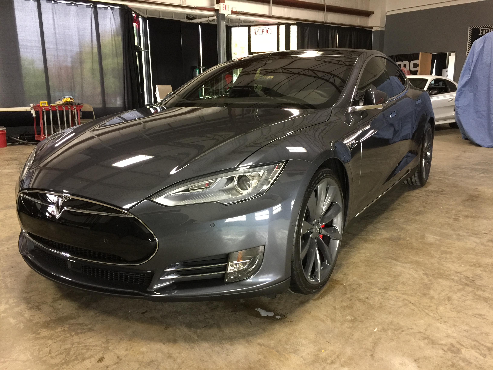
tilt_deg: -14.1
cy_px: 185
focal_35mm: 29
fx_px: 413
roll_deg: +0.0
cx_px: 246
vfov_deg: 48.2
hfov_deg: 61.7
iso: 100
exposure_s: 1/15
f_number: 2.2
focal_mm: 4.15
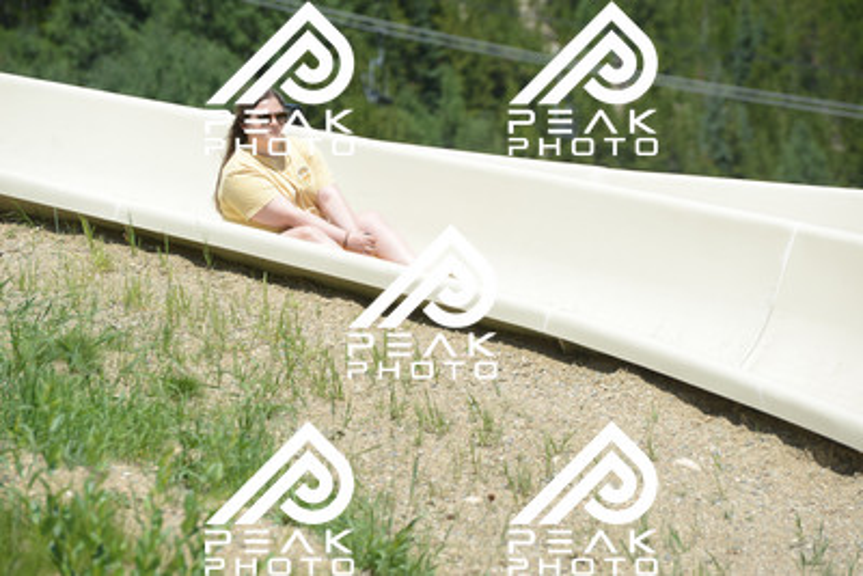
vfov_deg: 7.0
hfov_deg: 10.5
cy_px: 288
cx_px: 432
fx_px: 4676
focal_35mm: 195
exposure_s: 1/640
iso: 200
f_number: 6.3
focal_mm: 195
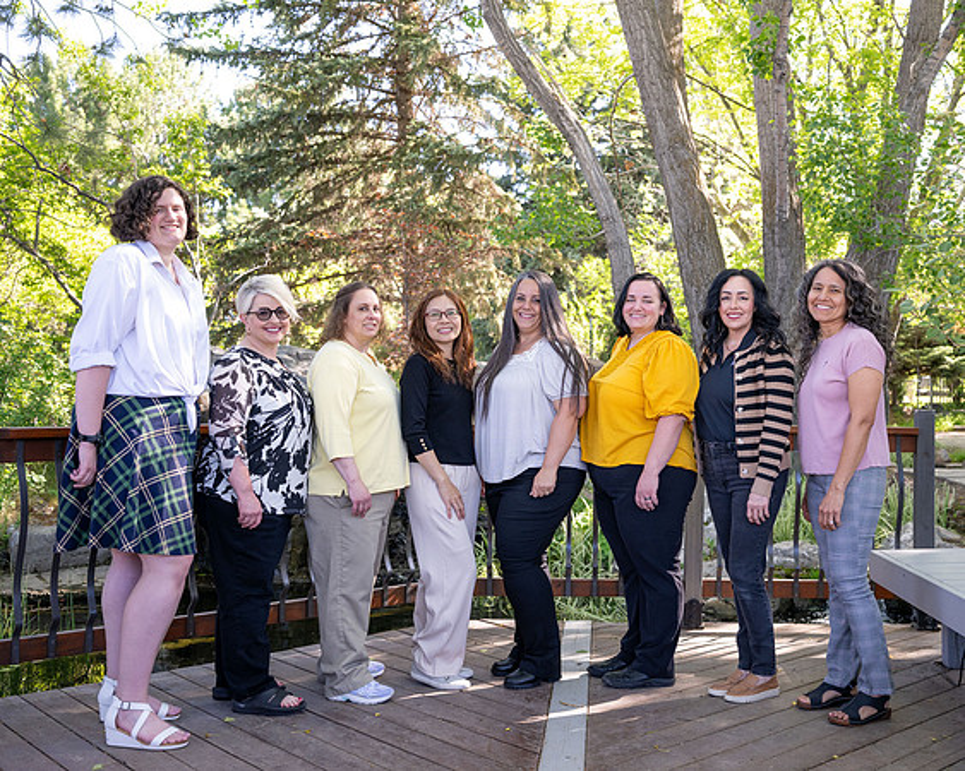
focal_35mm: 37
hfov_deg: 49.3
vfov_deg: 40.6
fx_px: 1044
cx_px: 584
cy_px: 377
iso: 320
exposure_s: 1/250
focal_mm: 28.5
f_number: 2.8
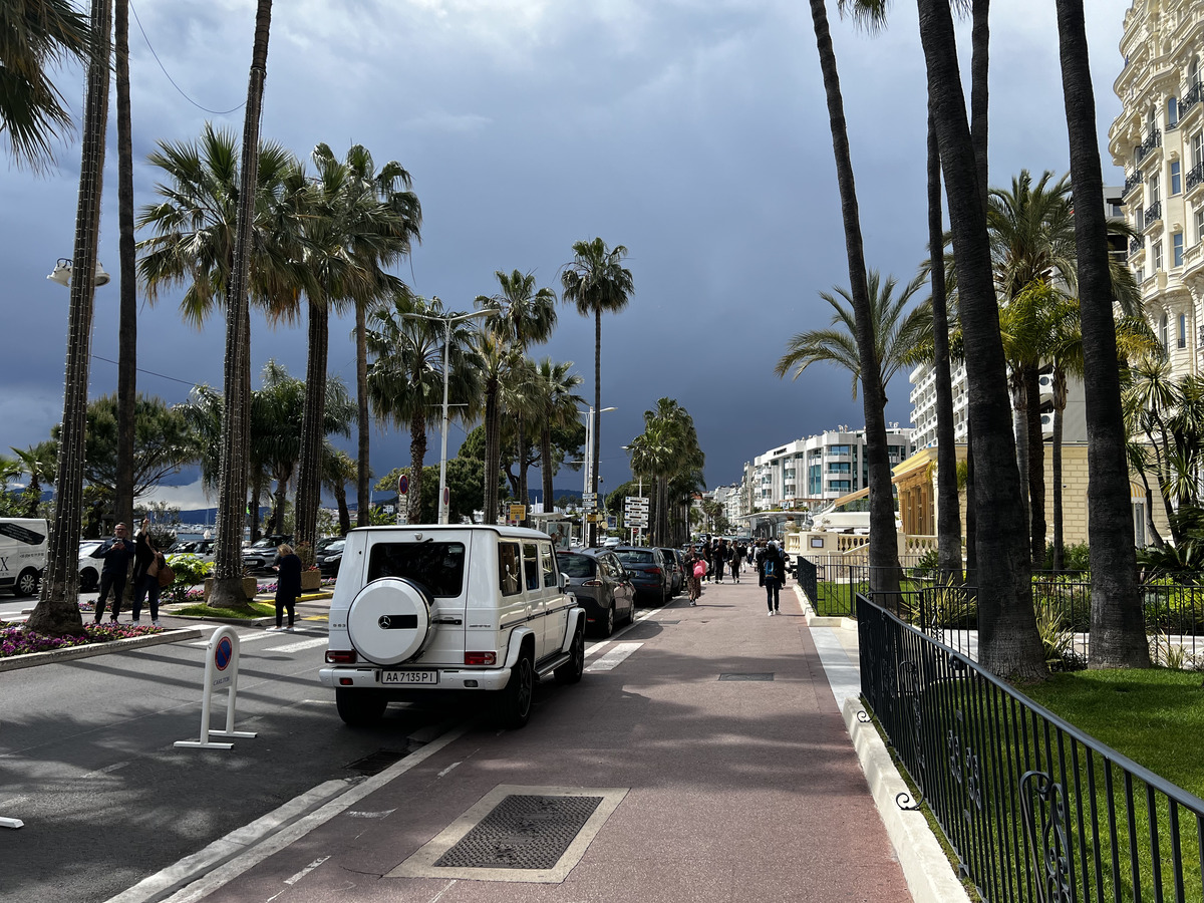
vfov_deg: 53.1
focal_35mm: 26
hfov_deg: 67.3
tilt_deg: +5.8
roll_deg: -1.5
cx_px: 602
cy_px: 452
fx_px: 904
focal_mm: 5.7
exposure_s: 1/3165
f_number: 1.5
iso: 50
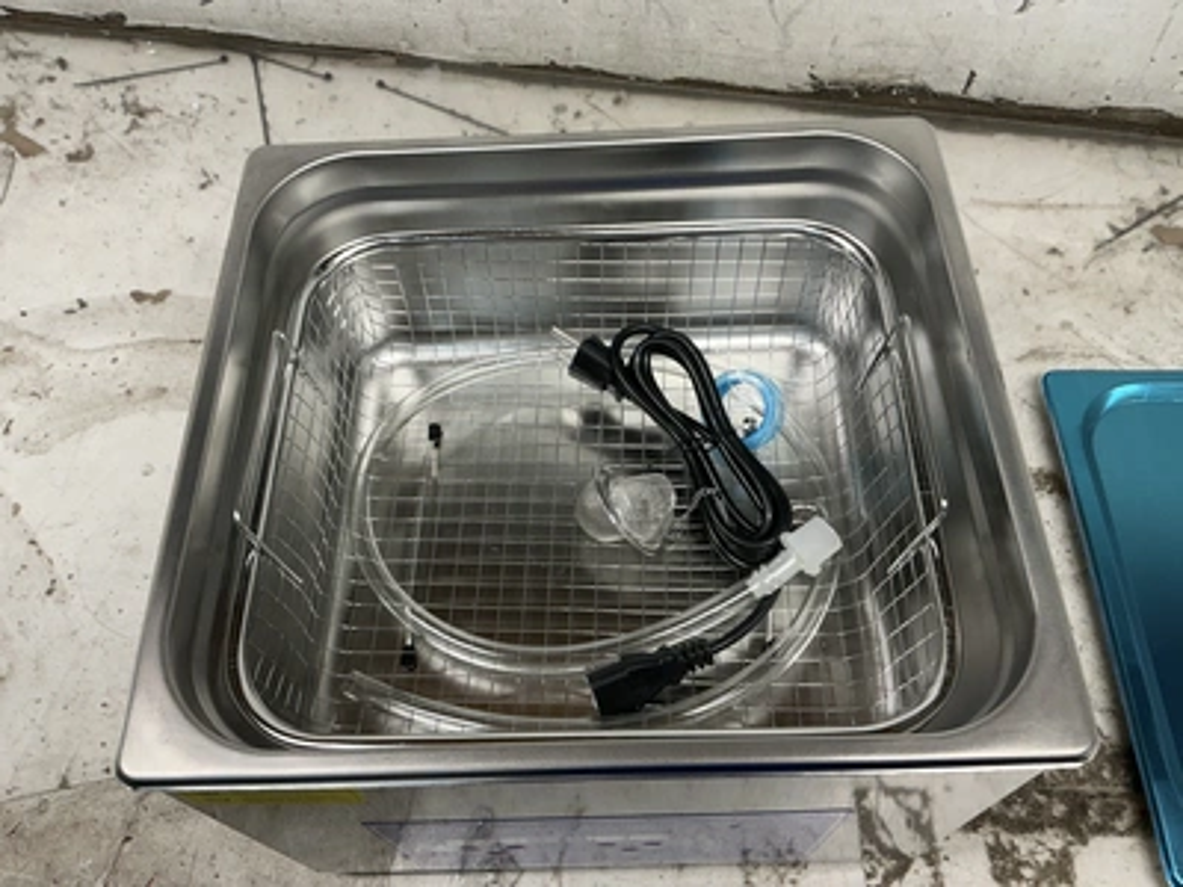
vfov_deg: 49.7
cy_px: 444
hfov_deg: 63.4
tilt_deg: -59.0
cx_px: 592
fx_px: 957
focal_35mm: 28
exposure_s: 1/120
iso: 50
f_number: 1.8
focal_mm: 3
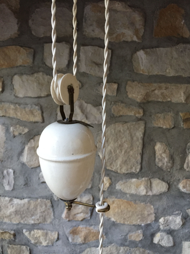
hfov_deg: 48.2
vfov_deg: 61.7
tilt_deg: -5.7
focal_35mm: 29
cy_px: 127
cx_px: 95
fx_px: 212
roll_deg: -0.1
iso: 320
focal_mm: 4.15
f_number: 2.2
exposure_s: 1/33
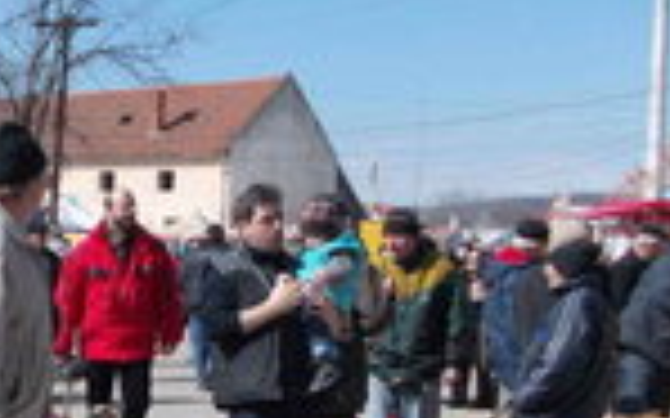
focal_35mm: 70
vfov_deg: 18.4
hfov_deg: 26.6
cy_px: 357
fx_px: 1278
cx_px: -103
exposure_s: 1/320
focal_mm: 4
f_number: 5.4
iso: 80
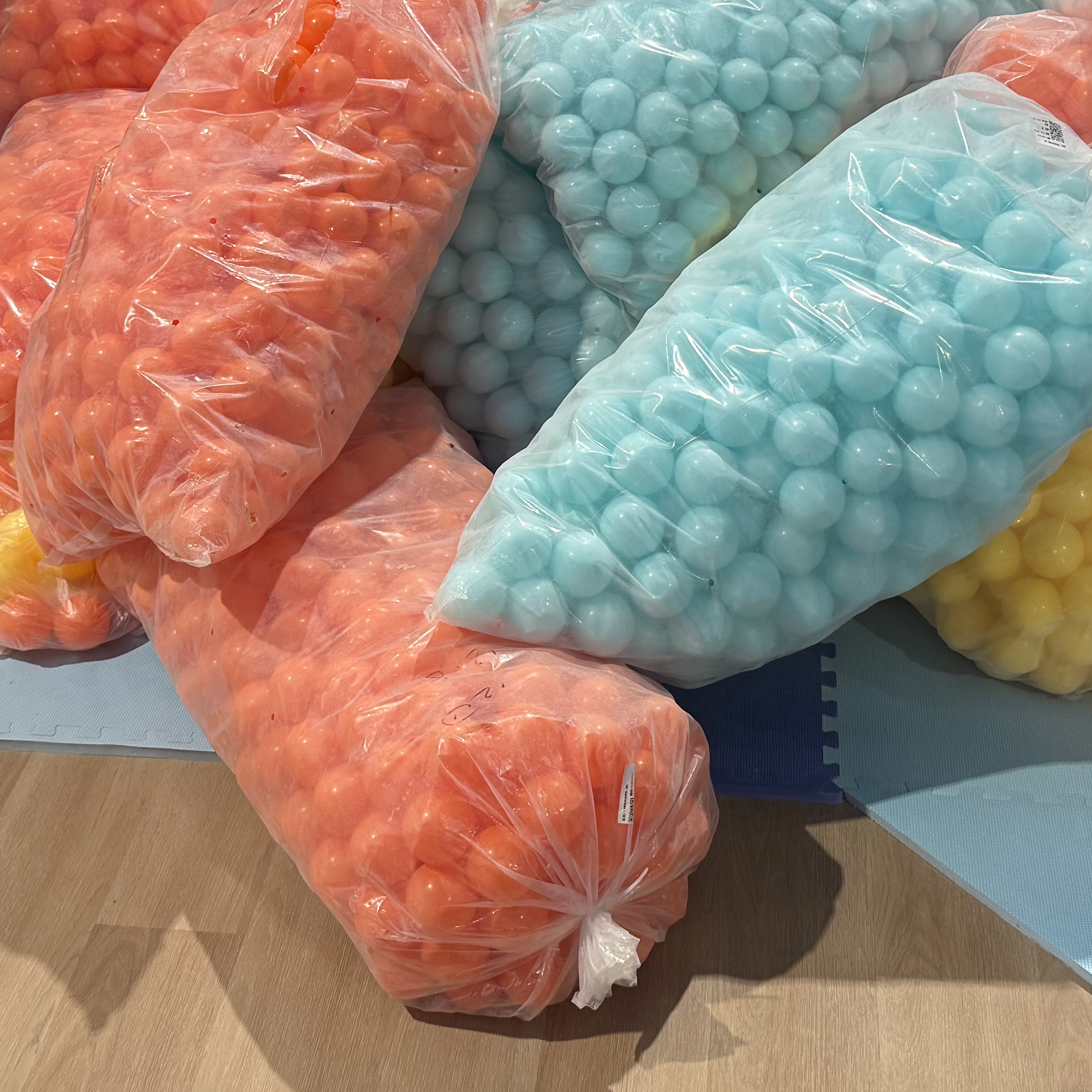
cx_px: 558
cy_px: 340
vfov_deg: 32.4
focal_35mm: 52
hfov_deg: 32.8
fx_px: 1856
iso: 160
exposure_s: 1/71
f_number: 1.78
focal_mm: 6.76
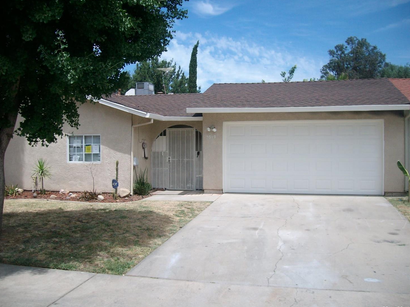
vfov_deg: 39.6
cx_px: 199
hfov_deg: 51.4
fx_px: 426
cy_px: 154
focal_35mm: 36
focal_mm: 5.8
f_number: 7.2
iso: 80
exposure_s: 1/292
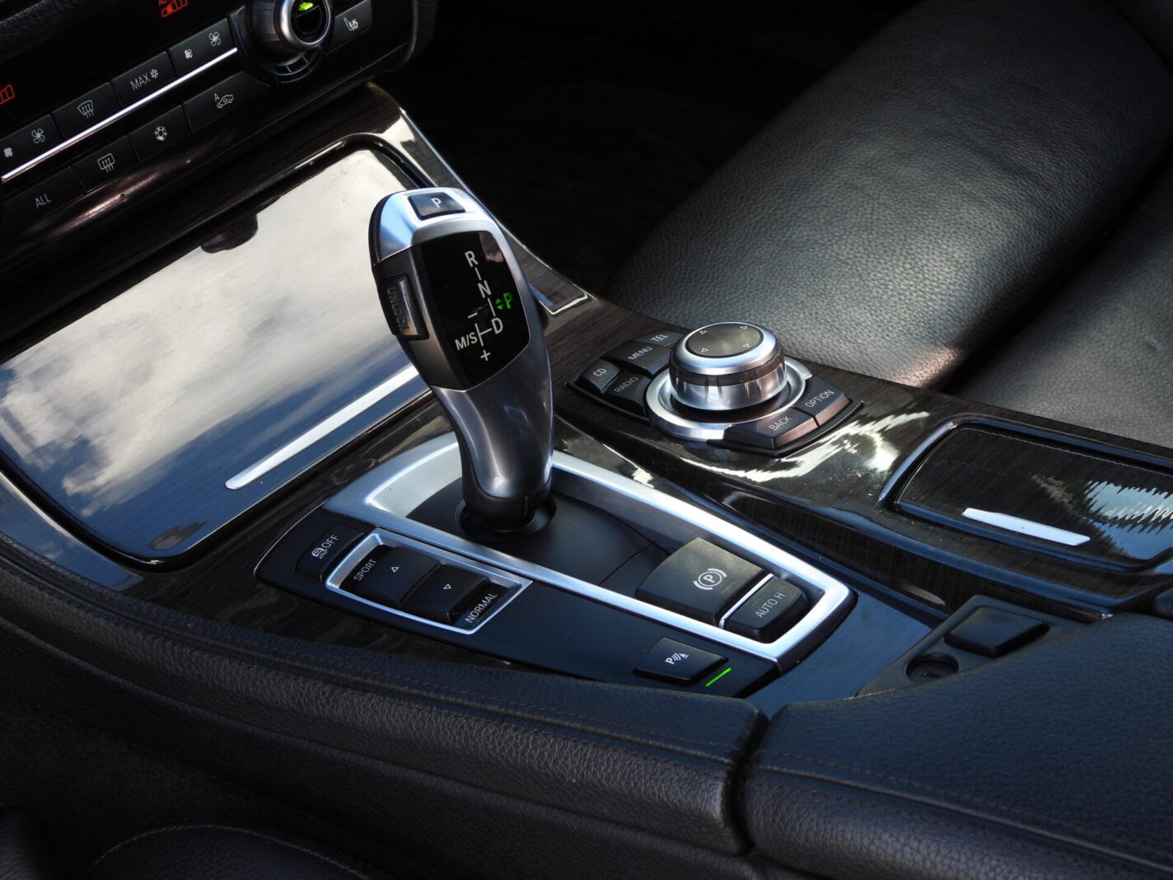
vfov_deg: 17.4
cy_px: 440
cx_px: 586
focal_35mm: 85
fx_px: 2880
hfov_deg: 23.0
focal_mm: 15.3
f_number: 3.5
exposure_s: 1/60
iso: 100
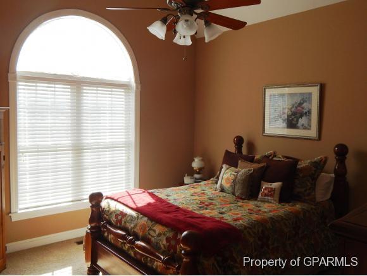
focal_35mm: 31
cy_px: 138
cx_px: 184
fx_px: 329
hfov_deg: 58.3
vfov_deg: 45.5
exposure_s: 1/250
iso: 180
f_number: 3.2
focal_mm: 5.6
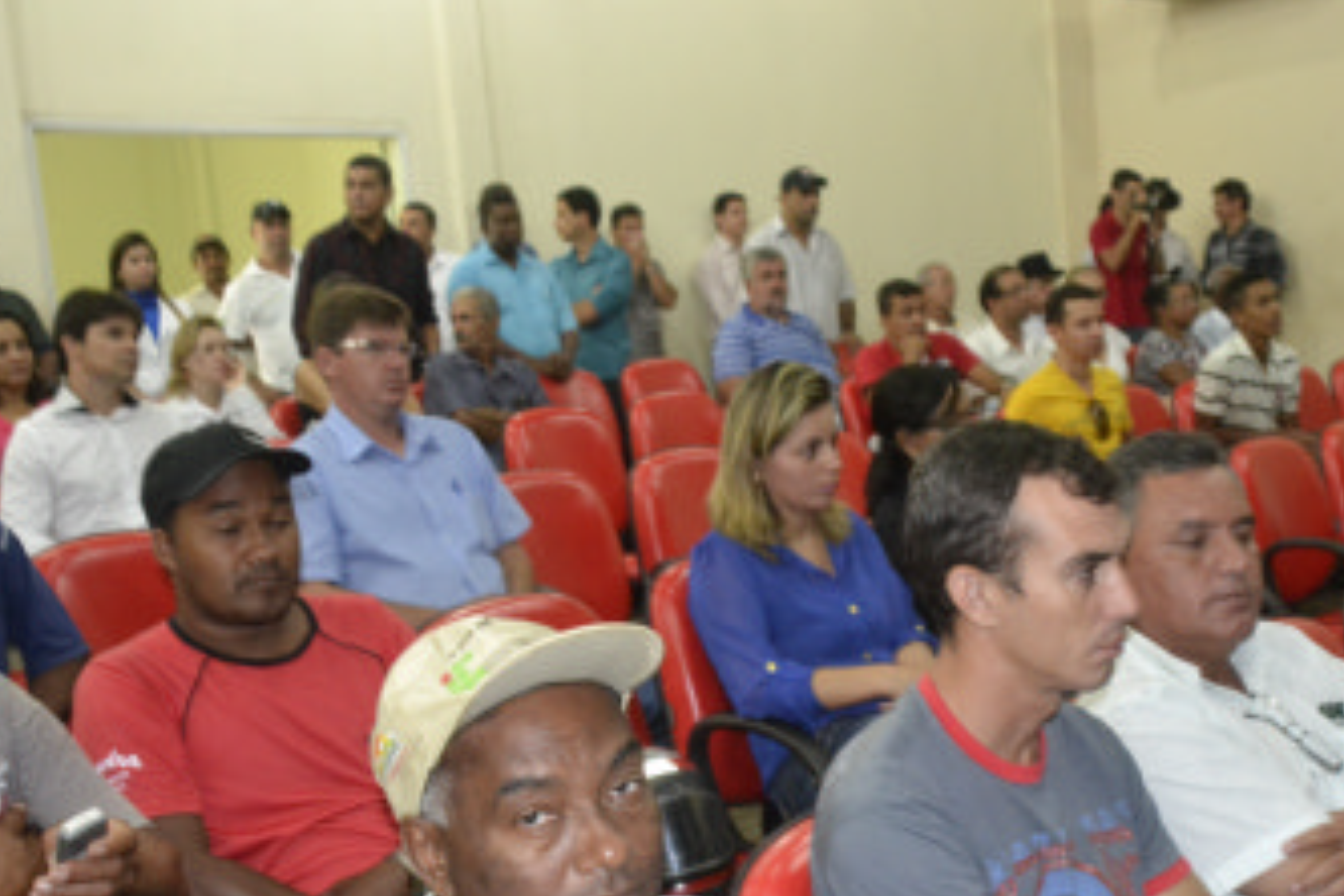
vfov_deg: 29.5
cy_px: 652
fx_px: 1680
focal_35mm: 45
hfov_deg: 43.4
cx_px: 815
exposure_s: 1/60
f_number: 3.5
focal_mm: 20
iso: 3200
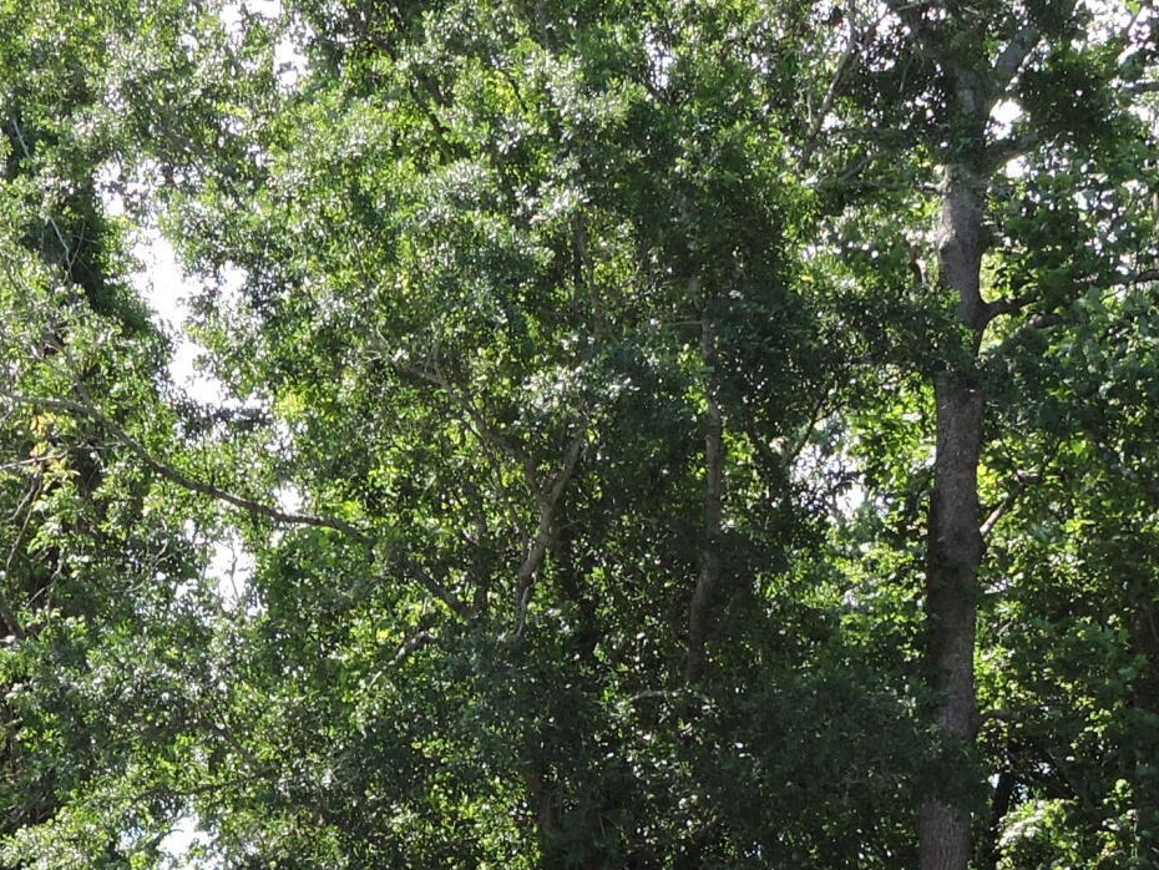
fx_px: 4320
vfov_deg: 11.1
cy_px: 1304
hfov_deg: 15.2
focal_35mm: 129
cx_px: 336
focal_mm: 7.2
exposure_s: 1/250
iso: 100
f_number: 3.8
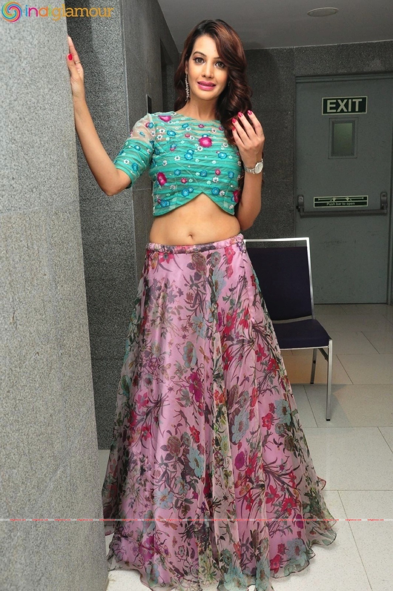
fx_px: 591
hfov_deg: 36.8
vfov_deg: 53.2
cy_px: 296
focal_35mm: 36
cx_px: 196
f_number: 7.1
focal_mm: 24
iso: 1250
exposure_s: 1/125
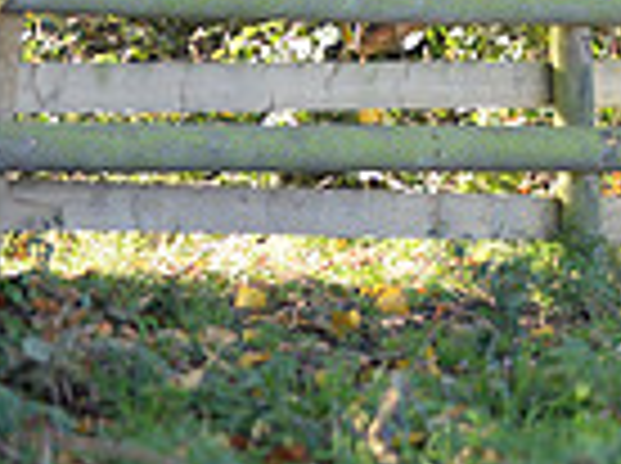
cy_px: -320
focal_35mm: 283
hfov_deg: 6.8
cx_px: 1210
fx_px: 5068
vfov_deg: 5.2
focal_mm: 70
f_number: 2.8
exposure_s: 1/1000
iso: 1000
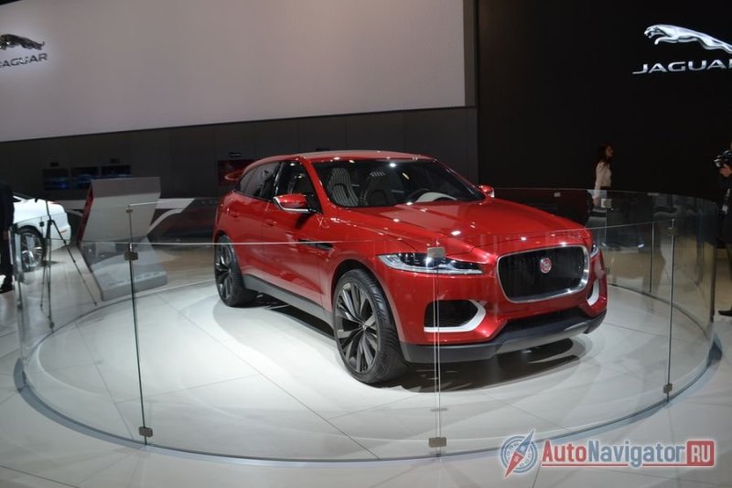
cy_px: 244
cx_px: 366
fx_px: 610
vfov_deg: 43.6
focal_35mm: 30
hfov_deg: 61.9
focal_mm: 20
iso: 400
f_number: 5.6
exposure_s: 1/125
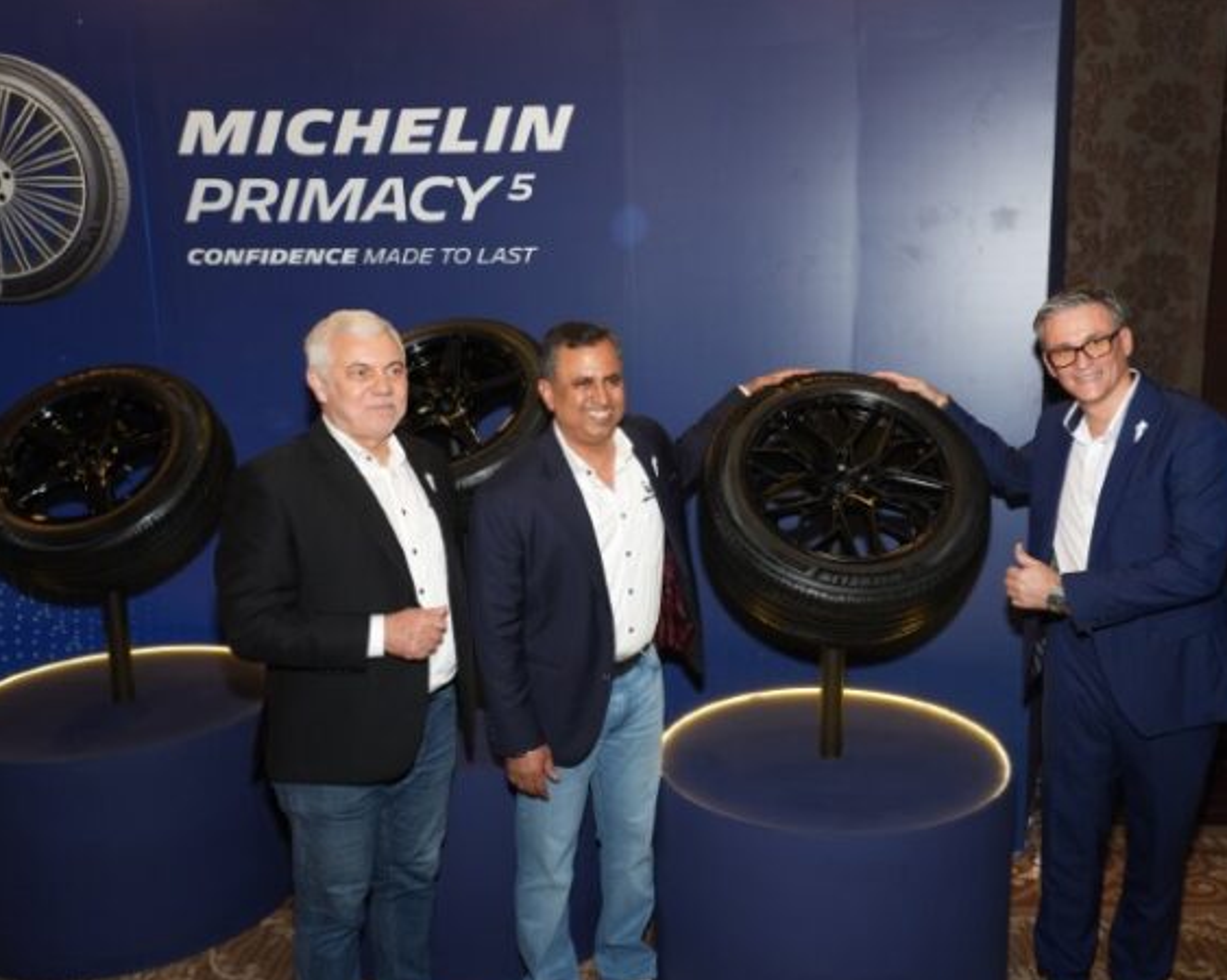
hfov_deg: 60.1
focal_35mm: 29
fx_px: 1053
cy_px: 499
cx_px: 719
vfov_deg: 49.9
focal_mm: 25
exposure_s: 1/250
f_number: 4
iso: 1000
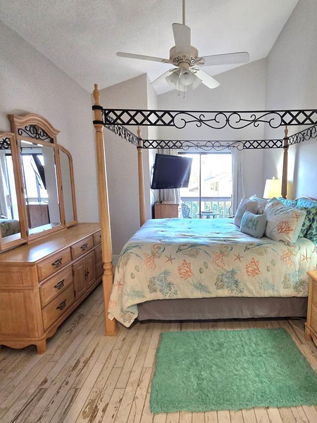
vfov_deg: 87.7
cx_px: 198
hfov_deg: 70.4
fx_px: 220
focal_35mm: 18
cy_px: 216
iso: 250
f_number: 2.2
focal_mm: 2.2
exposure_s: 1/60.2
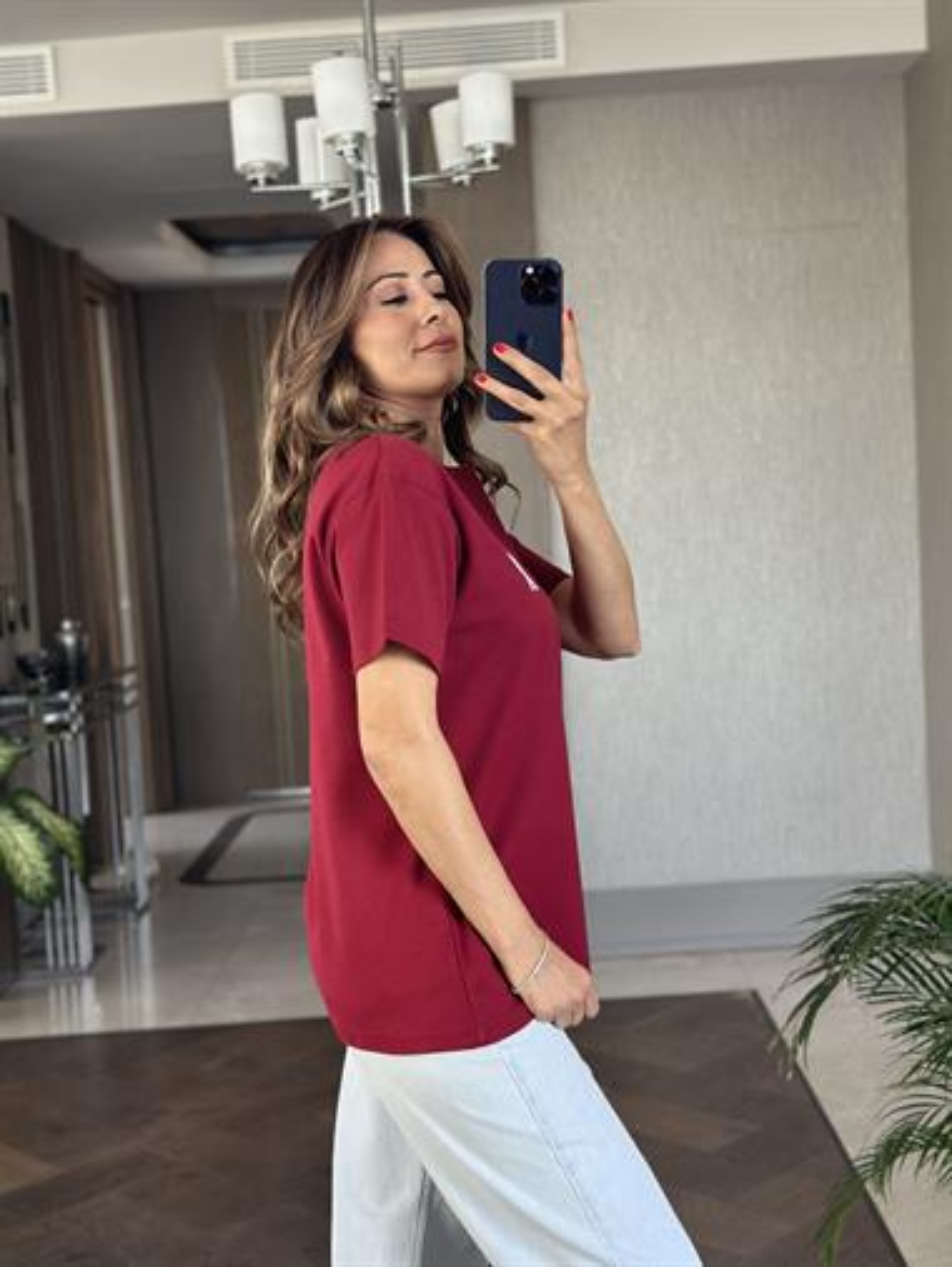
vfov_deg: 39.6
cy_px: 634
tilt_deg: -16.5
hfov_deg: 30.3
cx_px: 476
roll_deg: +4.2
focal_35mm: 48
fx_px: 1759
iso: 125
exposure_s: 1/74
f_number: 1.78
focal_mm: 6.86
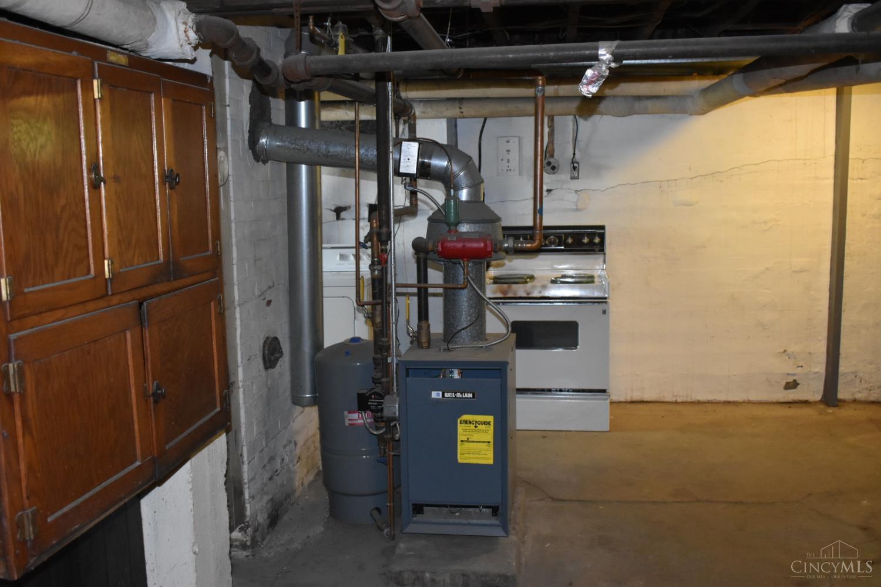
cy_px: 294
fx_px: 881
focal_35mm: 36
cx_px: 440
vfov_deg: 36.9
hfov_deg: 53.1
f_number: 4
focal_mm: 24
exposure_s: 1/60
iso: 2200
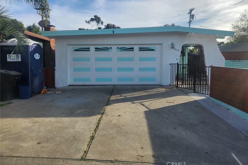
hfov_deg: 73.8
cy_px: 75
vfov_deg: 53.0
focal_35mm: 24
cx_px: 124
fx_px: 165
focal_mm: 5.4
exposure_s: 1/1844
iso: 20
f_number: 1.8
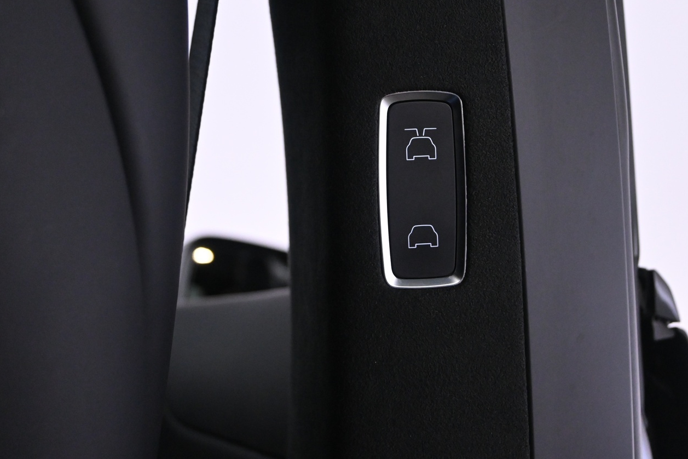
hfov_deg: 34.4
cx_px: 405
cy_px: 186
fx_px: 1108
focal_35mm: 58
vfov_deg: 23.3
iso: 3200
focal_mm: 30
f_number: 4.8
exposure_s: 1/60
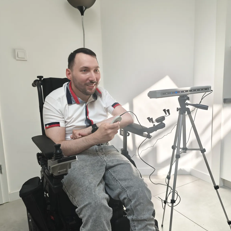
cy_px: 117
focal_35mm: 28
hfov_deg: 57.2
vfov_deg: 57.3
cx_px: 128
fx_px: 211
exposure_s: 1/122
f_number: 1.6
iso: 50
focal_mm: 6.06
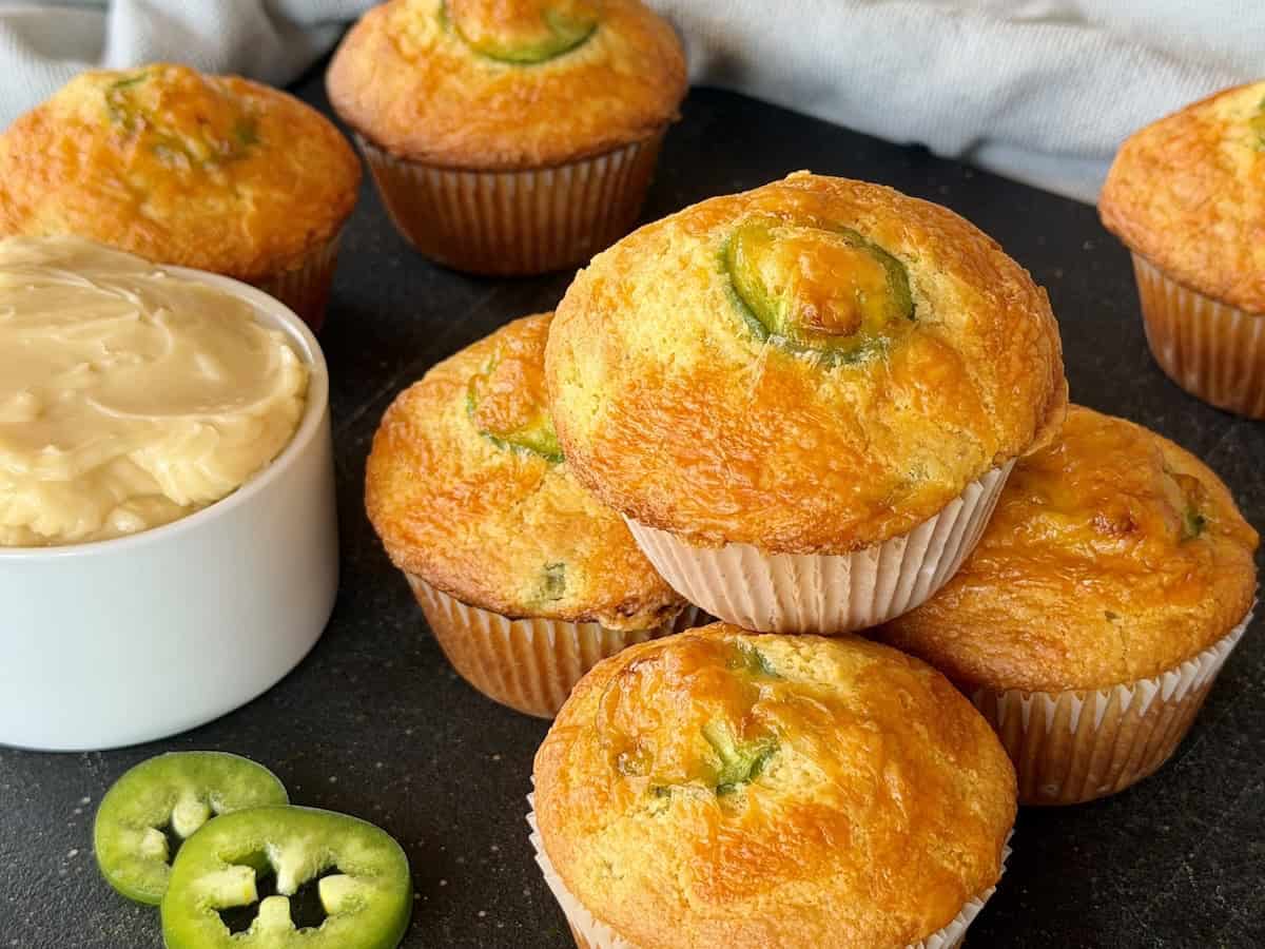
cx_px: 632
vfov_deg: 30.3
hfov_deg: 39.7
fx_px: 1754
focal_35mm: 48
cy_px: 474
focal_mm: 6.8
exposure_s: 1/311
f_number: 1.8
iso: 64
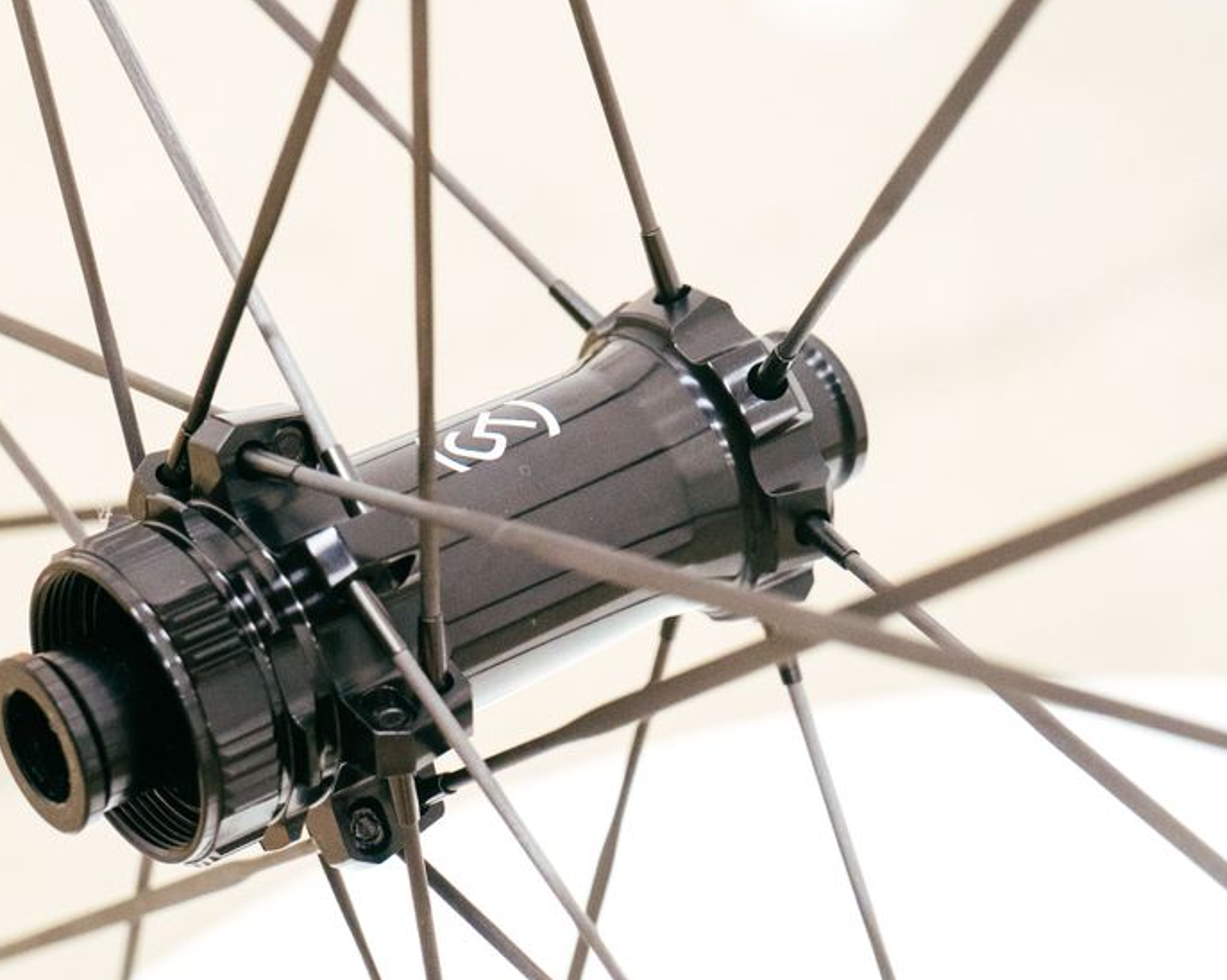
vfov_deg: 13.4
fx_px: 4174
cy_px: 585
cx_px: 519
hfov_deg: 16.7
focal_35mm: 115
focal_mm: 70
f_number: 8
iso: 6400
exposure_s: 1/125
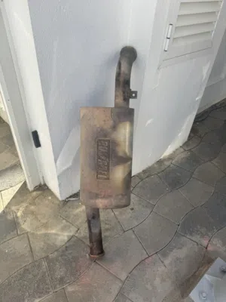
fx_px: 209
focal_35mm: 24
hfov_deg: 56.8
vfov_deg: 71.6
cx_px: 113
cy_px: 151
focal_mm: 6.76
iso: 80
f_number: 1.78
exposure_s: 1/1869
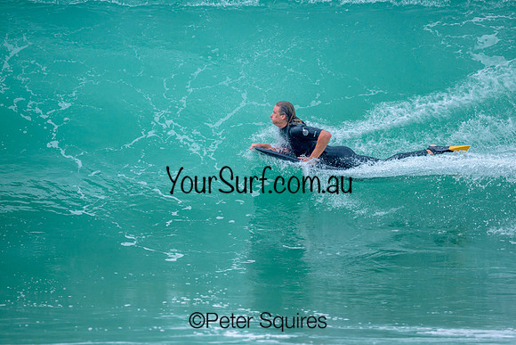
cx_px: 267
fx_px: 11860
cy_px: 176
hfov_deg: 2.5
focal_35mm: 827
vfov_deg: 1.7
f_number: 6.3
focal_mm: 800
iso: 800
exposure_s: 1/2000
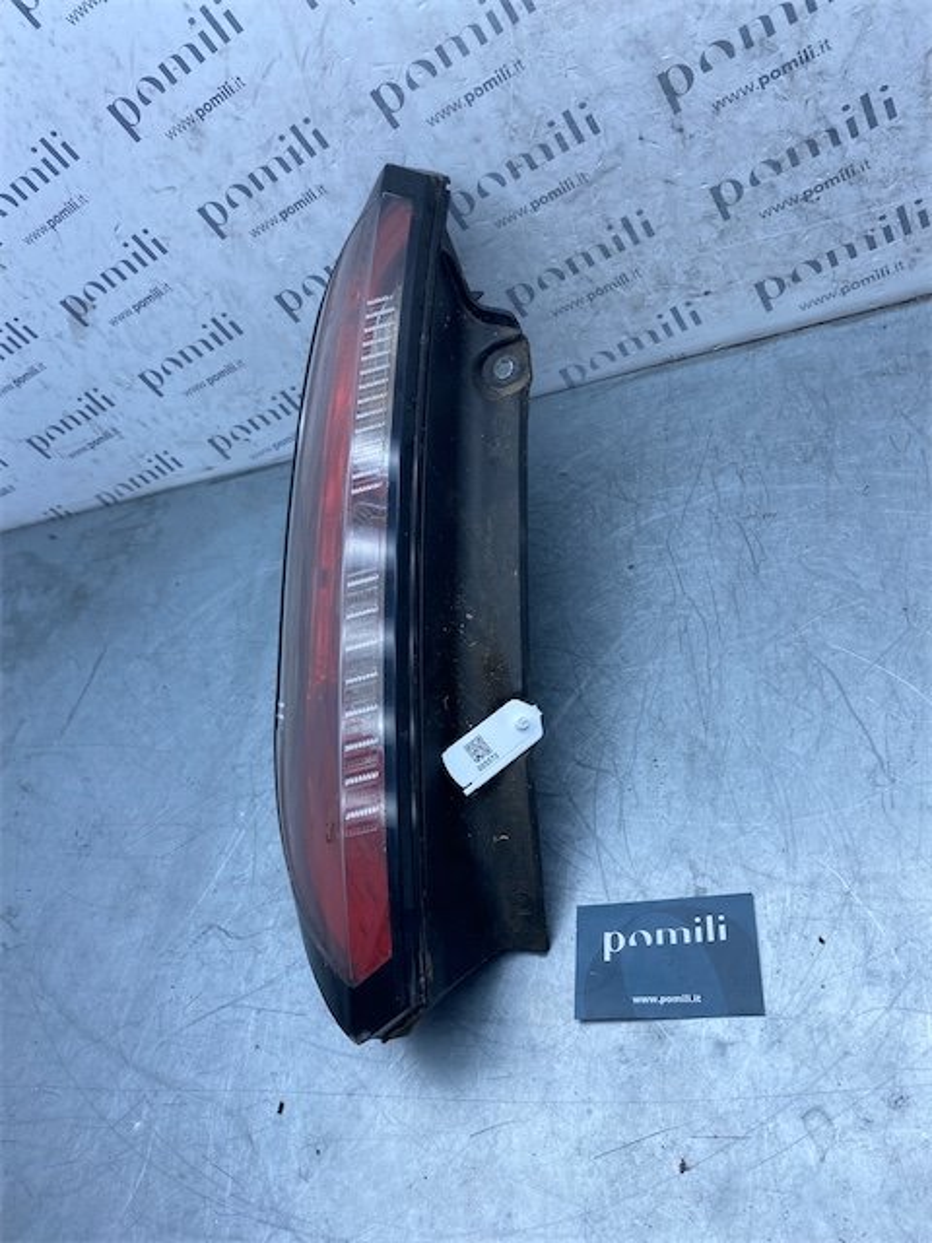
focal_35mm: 26
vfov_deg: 67.3
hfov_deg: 53.1
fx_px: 933
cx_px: 466
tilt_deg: -46.9
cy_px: 622
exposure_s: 1/864
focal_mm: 4.25
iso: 32
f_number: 1.8
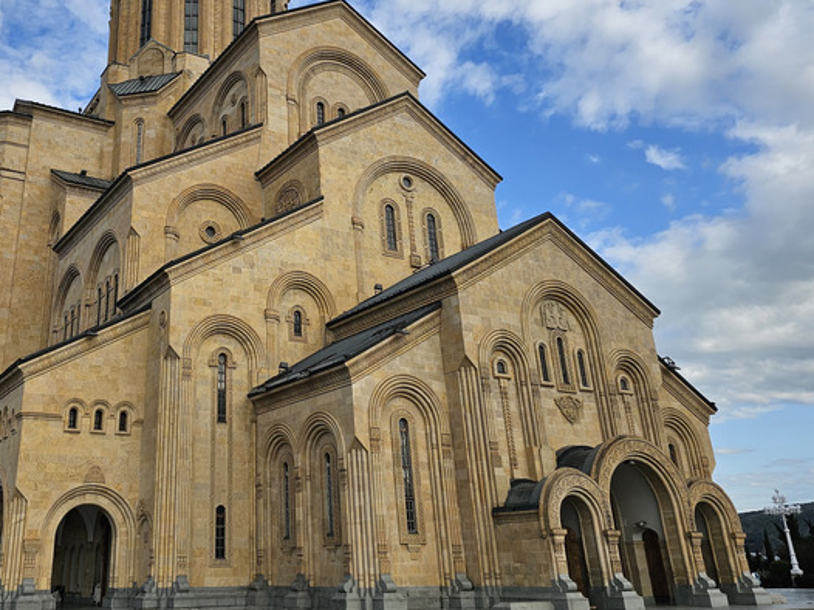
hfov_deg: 51.4
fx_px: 823
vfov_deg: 40.3
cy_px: 215
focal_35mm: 35
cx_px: 252
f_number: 1.7
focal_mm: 6.3
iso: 10
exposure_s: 1/907
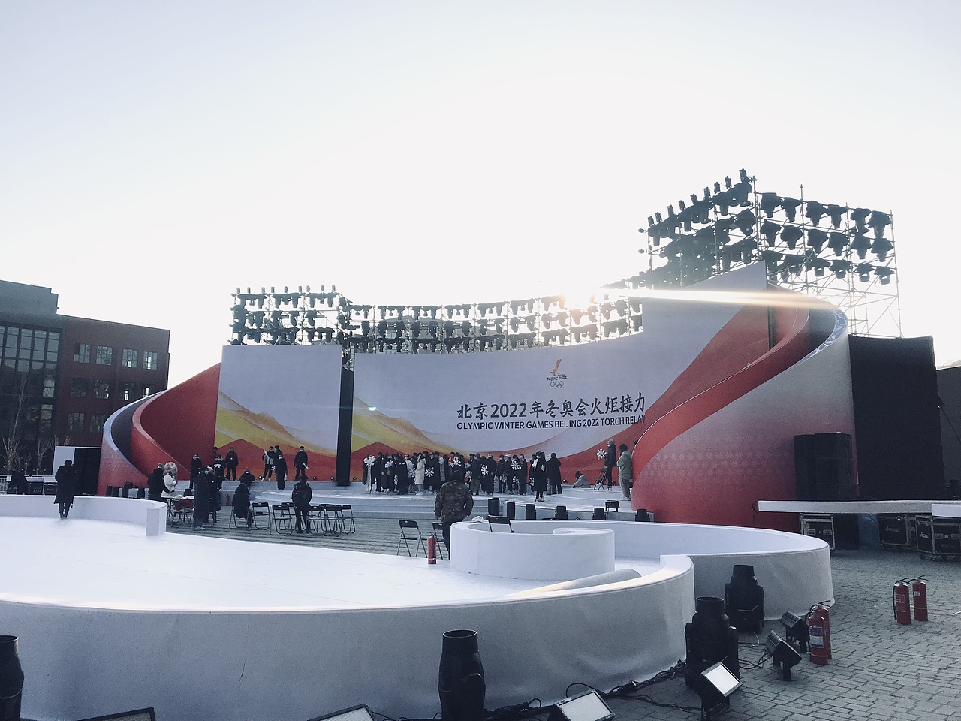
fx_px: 777
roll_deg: -0.6
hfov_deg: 63.4
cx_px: 480
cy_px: 360
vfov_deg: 49.7
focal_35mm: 28
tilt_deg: +8.7
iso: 20
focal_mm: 3.99
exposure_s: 1/1842
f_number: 1.8
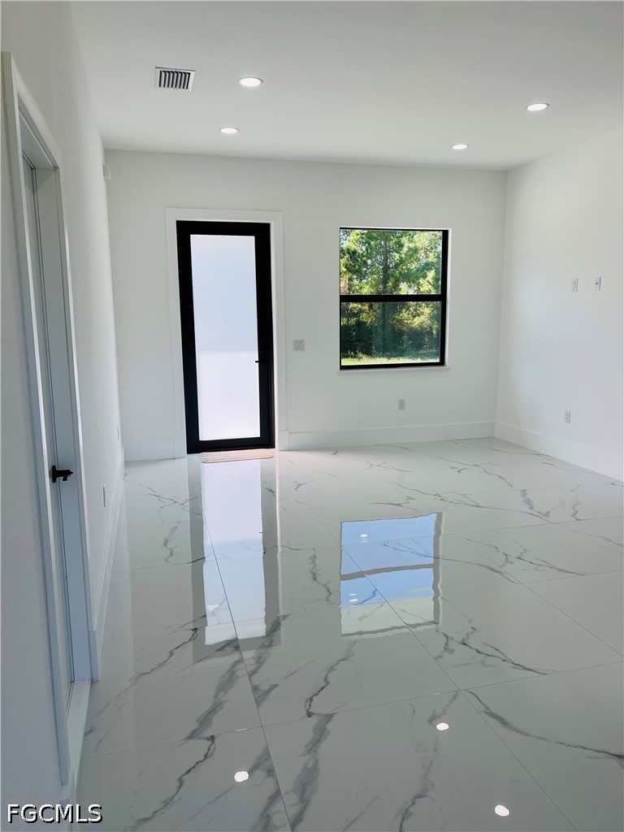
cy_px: 416
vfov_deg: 67.3
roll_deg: +0.5
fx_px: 625
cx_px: 312
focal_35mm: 26
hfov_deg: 53.1
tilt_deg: -9.2
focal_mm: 5.7
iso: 50
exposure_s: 1/497
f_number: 1.5
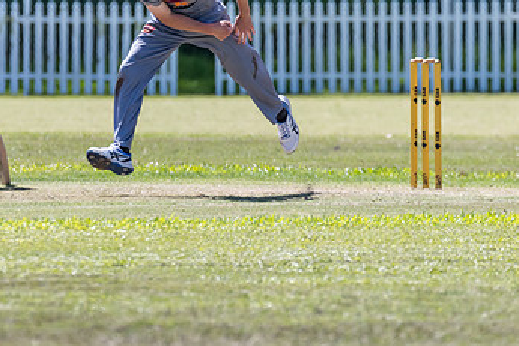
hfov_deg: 2.3
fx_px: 13147
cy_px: 95
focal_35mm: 912
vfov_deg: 1.5
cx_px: 173
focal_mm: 460
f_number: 6.3
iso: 800
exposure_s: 1/2000
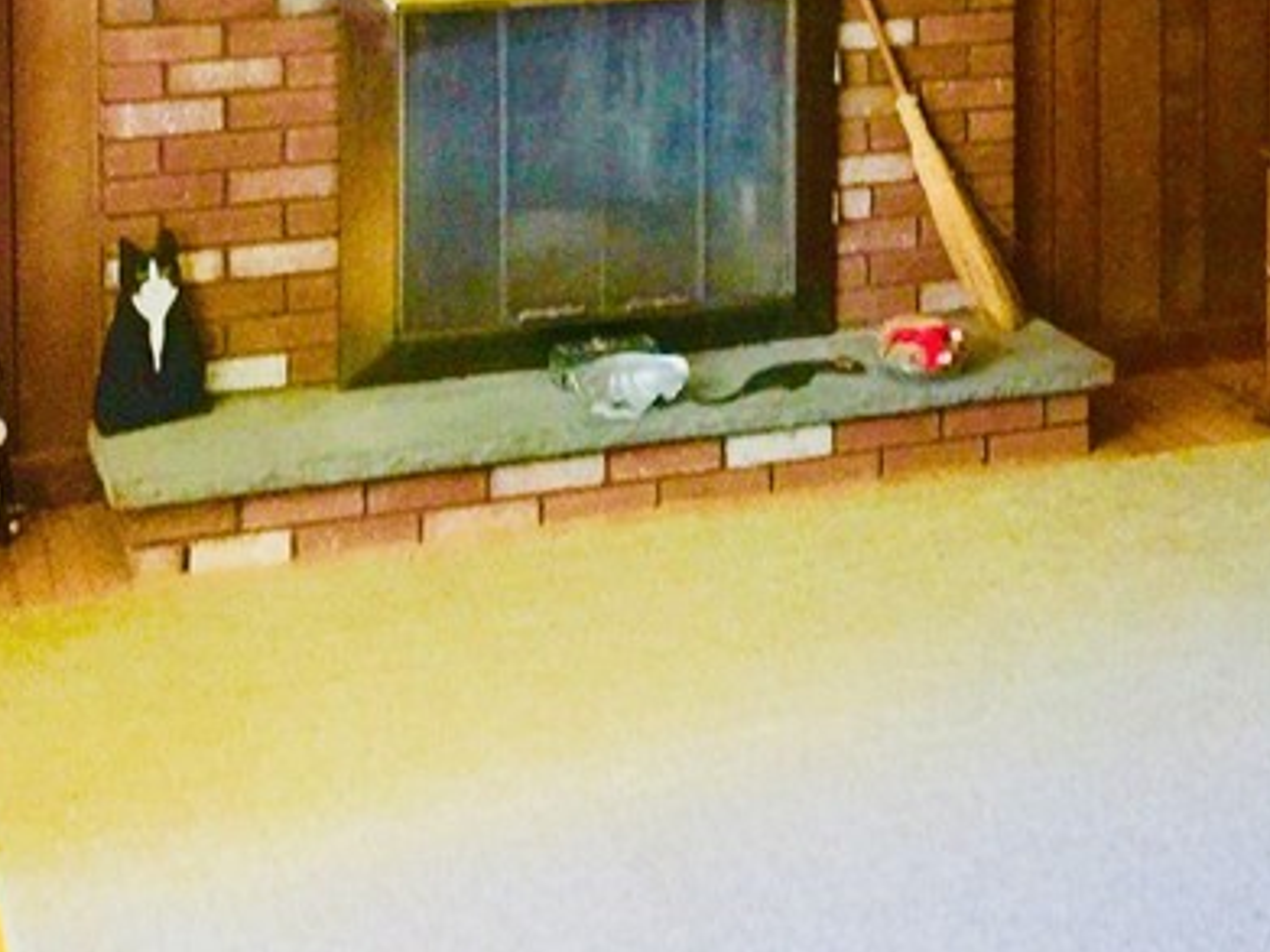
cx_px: 1000
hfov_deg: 25.3
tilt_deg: -1.9
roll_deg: +0.0
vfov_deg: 18.2
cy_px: -240
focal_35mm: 76
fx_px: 2787
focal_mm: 4.15
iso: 125
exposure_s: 1/15
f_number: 2.2
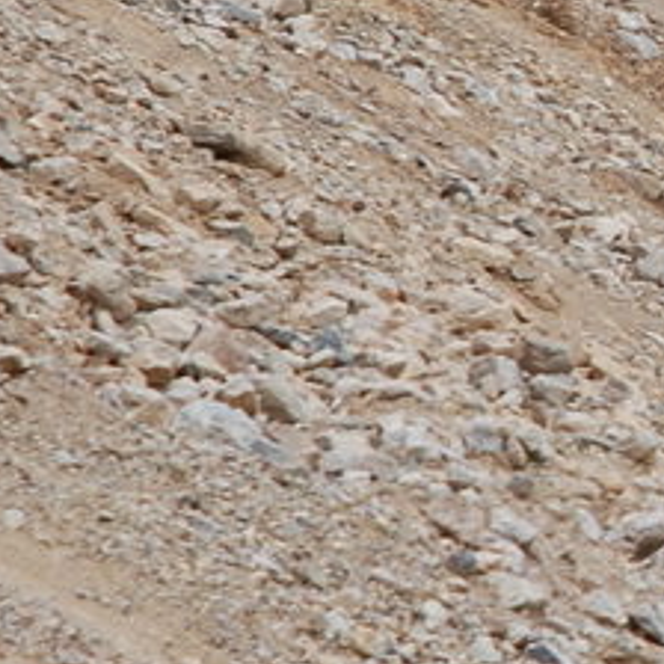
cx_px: 1556
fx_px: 13824
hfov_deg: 2.7
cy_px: 105
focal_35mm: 637
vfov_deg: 2.8
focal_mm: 70
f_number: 4.5
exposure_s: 1/1000
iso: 200
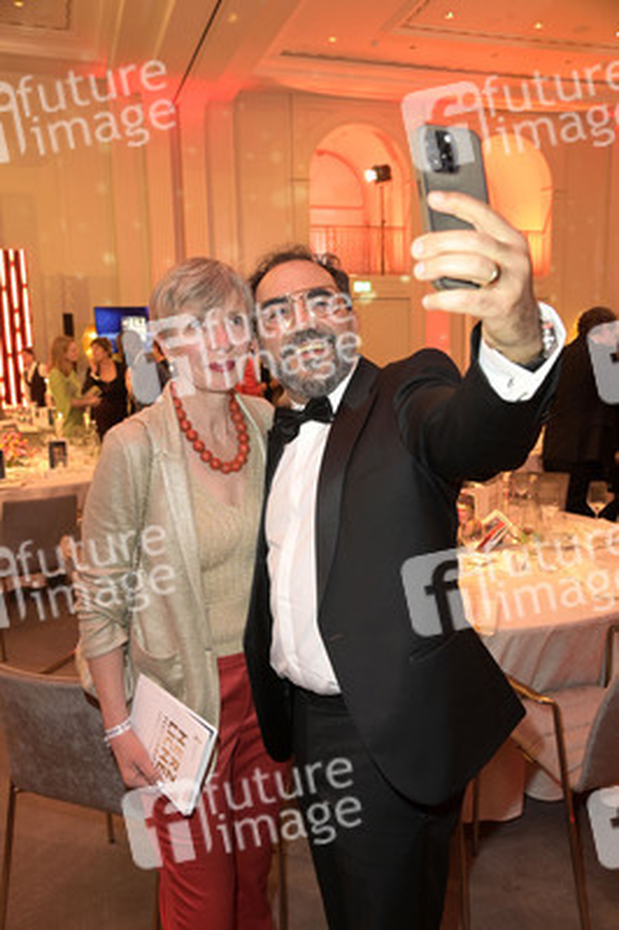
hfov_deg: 43.5
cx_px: 310
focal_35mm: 30
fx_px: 775
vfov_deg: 62.0
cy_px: 465
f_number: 5.6
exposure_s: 1/40
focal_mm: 30
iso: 1600
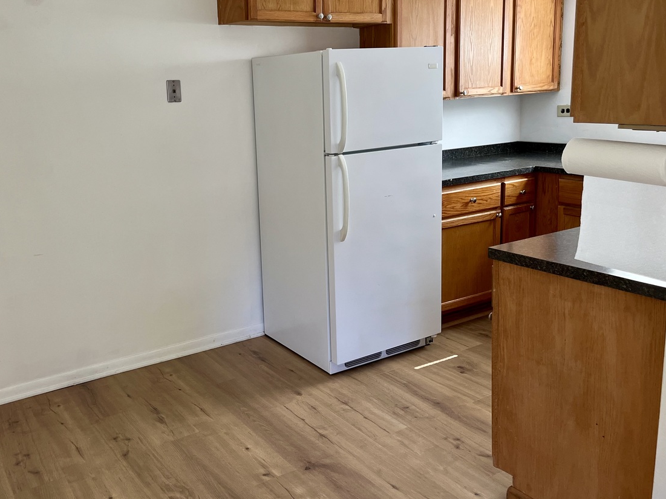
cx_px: 269
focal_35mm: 34
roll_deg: +2.4
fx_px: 654
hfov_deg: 53.6
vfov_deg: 41.6
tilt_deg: -11.8
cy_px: 201
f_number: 1.6
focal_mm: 5.1
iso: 100
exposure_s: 1/120
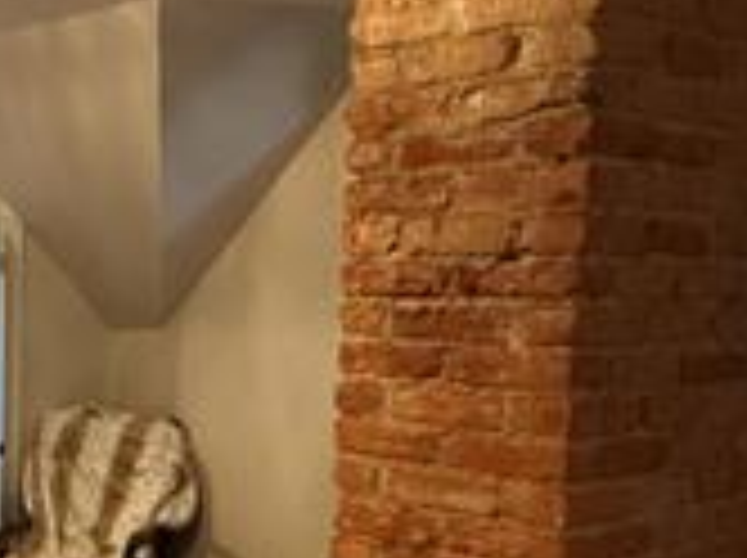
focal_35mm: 54
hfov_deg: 30.9
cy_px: 394
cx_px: -112
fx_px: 1164
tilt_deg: -8.1
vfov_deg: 26.7
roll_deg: -0.3
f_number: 2.2
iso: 800
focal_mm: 2.22
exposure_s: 1/60
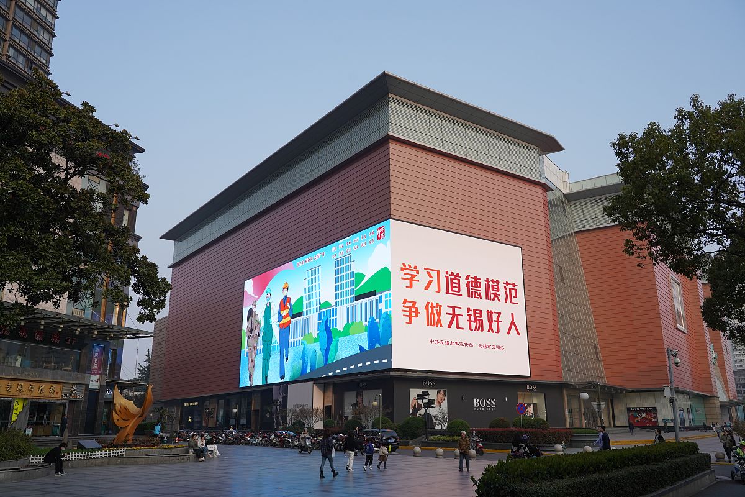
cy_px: 248
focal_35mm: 30
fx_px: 621
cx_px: 372
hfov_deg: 61.9
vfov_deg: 43.6
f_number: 7.1
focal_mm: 30
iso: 400
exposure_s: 1/400
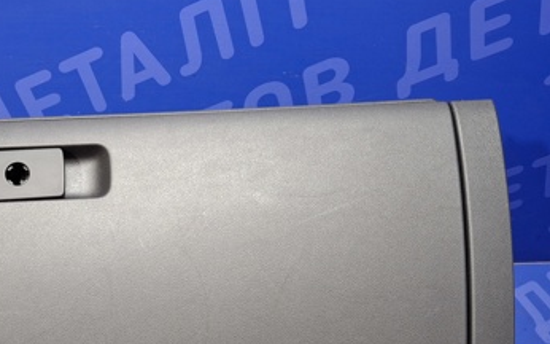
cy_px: 236
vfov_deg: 26.1
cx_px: 156
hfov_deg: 40.2
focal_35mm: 49
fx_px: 734
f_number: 1.8
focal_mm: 4.69
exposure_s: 1/24
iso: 250
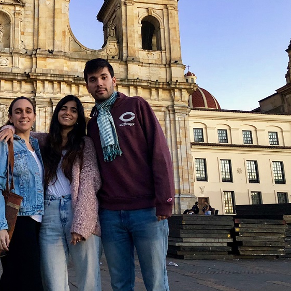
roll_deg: -0.9
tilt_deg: +15.1
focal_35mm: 44
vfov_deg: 38.3
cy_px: 133
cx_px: 53
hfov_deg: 36.8
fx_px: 418
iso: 100
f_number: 1.8
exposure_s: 1/12
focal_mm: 3.99
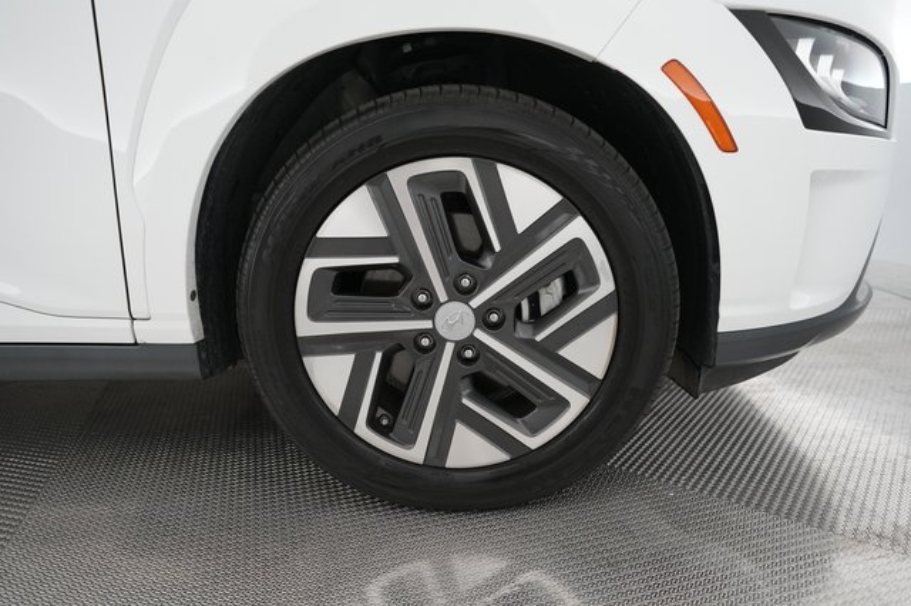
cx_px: 456
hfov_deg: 71.5
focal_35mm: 25
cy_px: 303
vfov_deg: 51.2
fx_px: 632
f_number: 2.8
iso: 3200
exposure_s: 1/320
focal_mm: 25
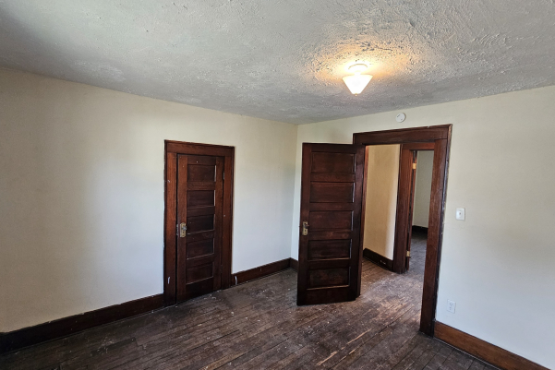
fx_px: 231
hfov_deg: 100.4
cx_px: 272
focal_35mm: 15
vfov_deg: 77.3
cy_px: 190
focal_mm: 2.2
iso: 320
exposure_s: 1/60
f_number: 2.2
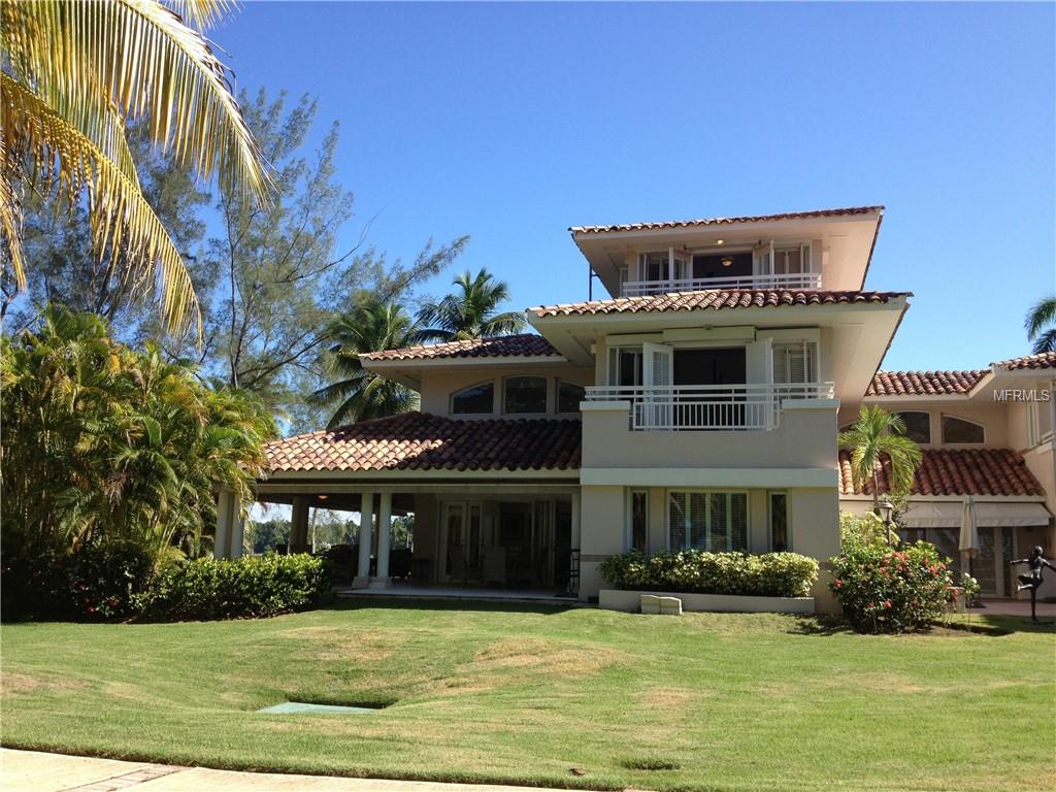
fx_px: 1068
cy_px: 396
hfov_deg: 52.6
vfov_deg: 40.7
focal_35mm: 35
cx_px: 528
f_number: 2.4
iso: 50
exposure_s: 1/920
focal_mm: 4.28
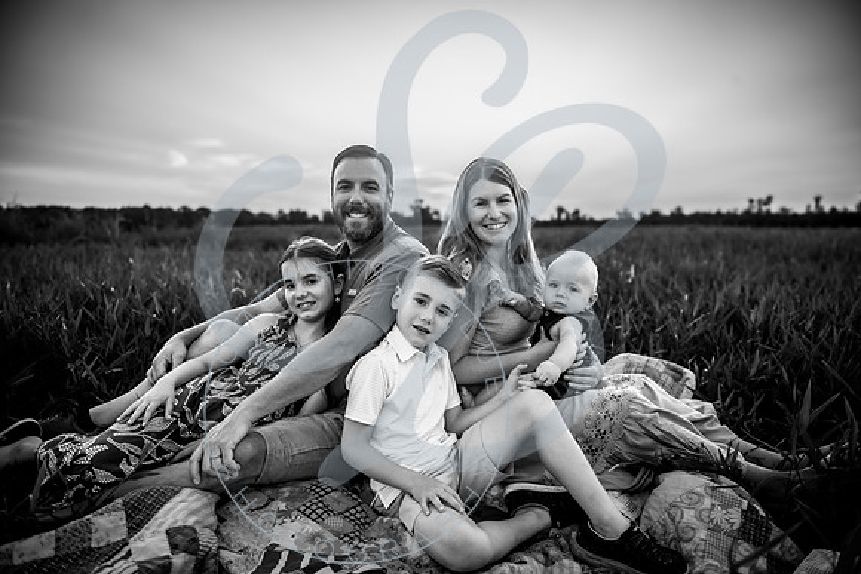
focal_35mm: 24
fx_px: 585
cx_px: 435
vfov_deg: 52.3
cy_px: 287
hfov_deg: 72.7
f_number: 2.8
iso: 200
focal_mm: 24
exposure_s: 1/1000
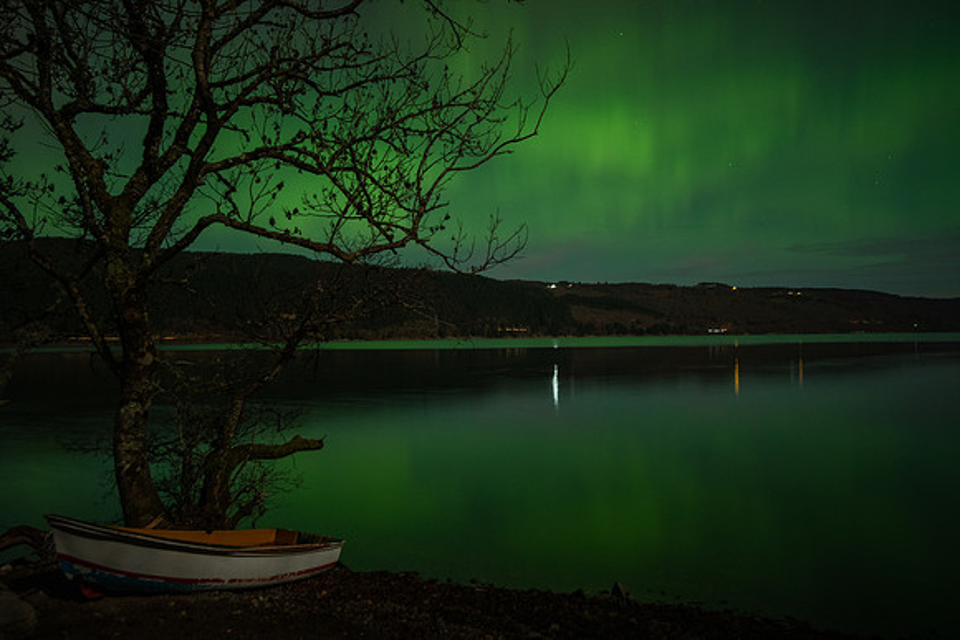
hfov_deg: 60.3
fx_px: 827
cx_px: 480
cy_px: 320
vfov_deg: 42.3
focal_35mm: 31
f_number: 4.5
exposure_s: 8
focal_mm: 31
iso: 1600
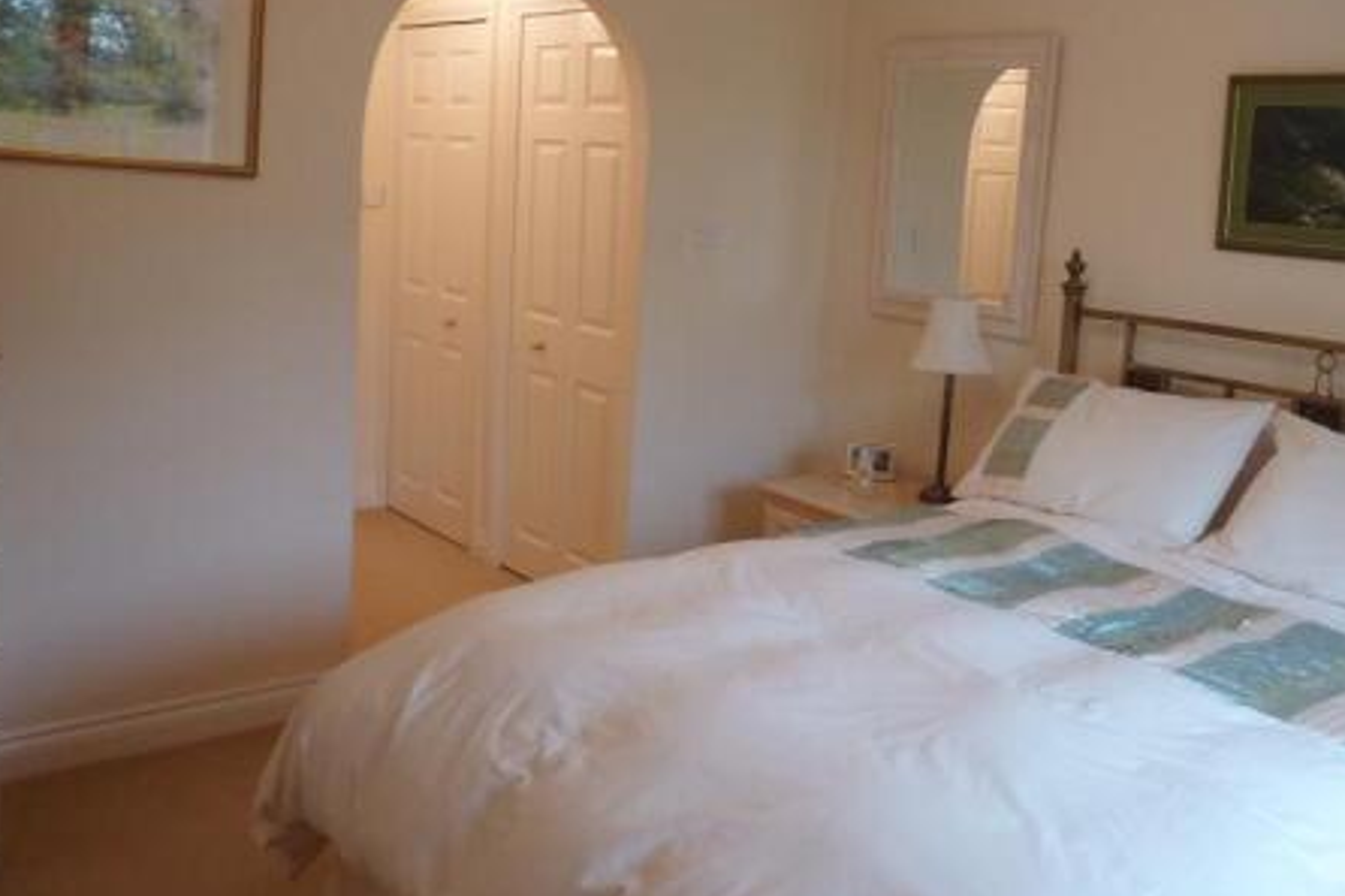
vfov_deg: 38.8
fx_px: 1270
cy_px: 382
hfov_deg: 55.0
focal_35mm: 34
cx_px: 858
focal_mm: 4.1
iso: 160
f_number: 3.3
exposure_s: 1/30
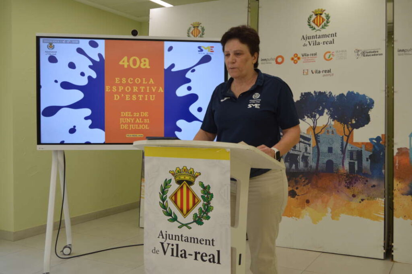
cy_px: 137
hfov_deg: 49.6
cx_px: 206
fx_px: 446
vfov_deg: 34.2
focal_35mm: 39
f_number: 5.6
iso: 400
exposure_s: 1/125
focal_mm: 26
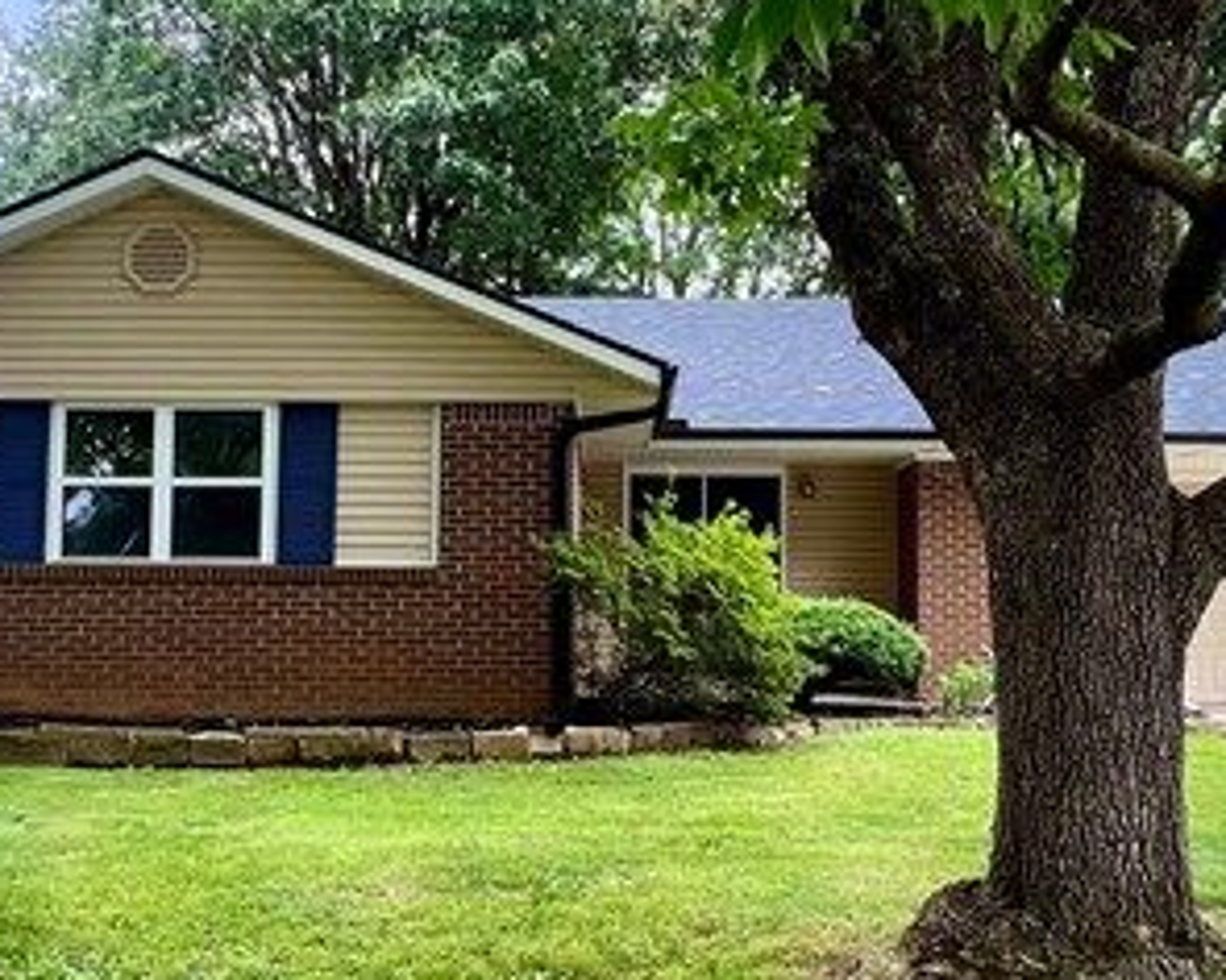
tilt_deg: +4.7
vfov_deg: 34.1
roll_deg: -0.3
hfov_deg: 41.9
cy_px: 502
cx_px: 536
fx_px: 1597
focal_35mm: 44
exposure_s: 1/134
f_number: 1.8
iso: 32
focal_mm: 1.57
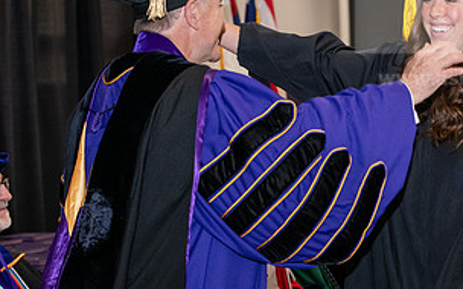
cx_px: 309
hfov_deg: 15.3
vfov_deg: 9.6
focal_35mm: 136
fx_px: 1716
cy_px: 110
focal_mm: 70
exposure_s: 1/200
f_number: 5
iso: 2500
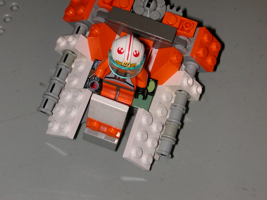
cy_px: 100
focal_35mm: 64
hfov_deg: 30.3
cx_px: 134
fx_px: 494
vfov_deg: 22.9
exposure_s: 1/59.9
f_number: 5.9
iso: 100
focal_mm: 9.7
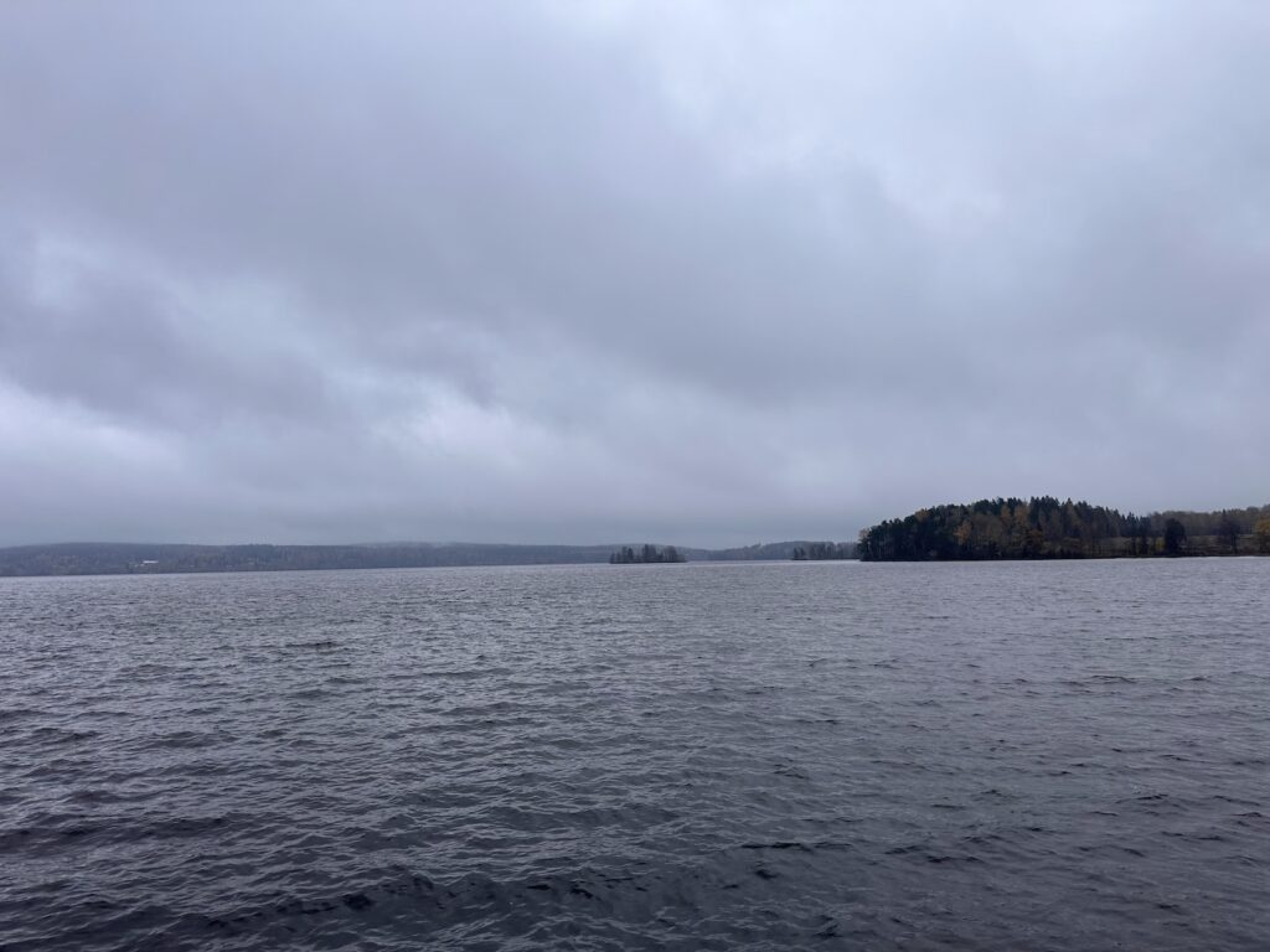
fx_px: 881
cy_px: 476
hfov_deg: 71.6
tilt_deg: +6.6
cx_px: 635
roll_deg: +1.3
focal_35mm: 24
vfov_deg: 56.8
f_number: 1.78
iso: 80
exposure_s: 1/1357
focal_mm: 6.86
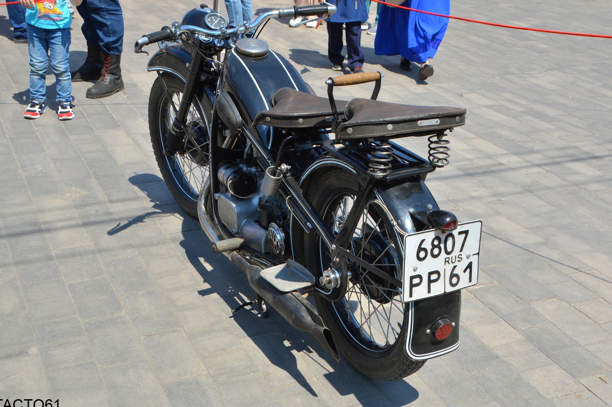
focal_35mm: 44
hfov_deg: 44.5
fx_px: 748
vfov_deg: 30.5
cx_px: 323
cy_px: 184
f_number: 8
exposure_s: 1/250
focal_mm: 26
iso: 125
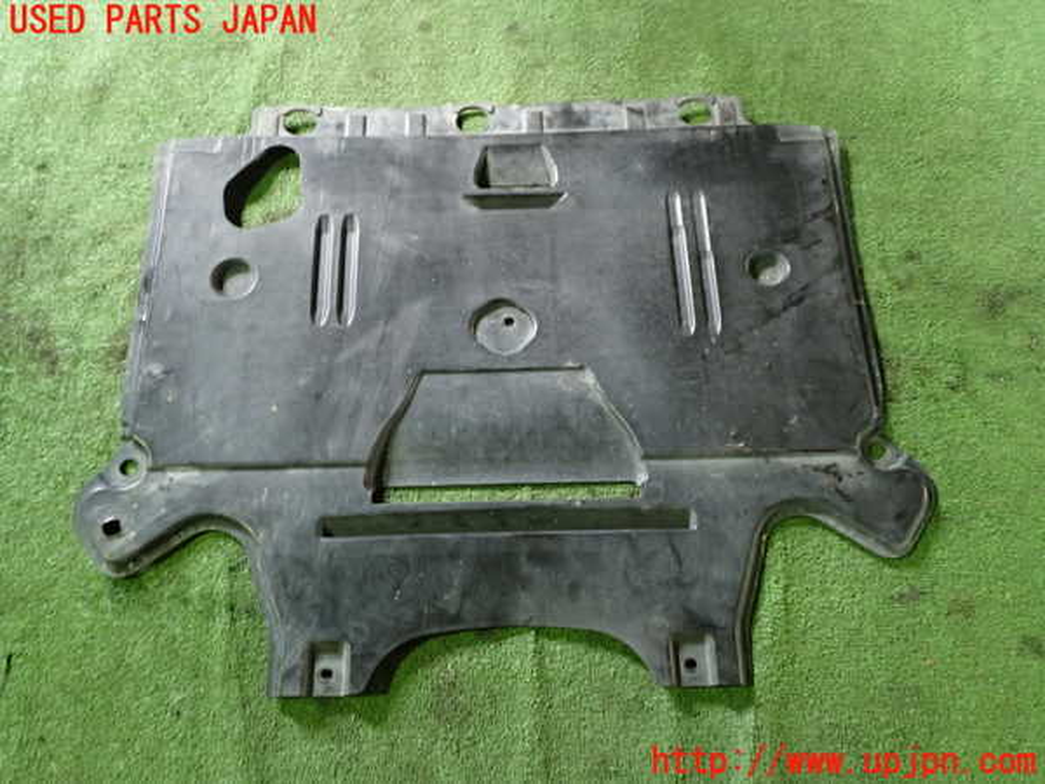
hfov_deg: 60.0
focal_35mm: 30
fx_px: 906
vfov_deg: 46.8
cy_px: 392
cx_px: 522
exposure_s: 1/30
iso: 400
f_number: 2.3
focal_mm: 5.4
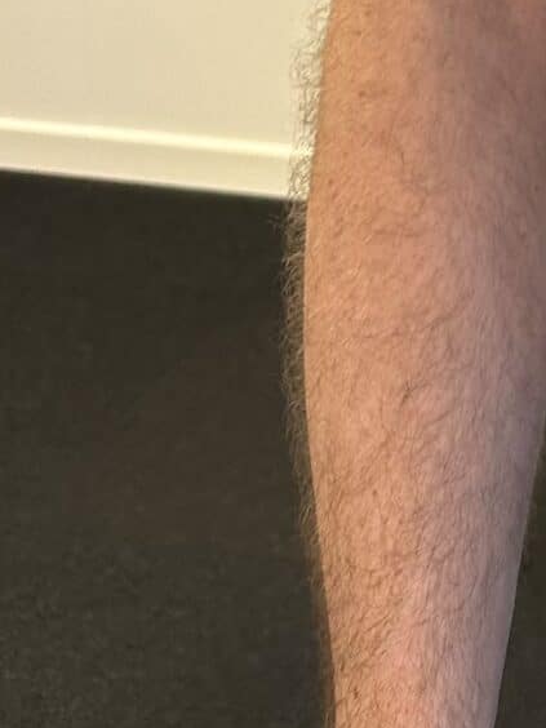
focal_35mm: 109
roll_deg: -1.3
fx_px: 2292
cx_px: 1188
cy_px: -767
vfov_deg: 14.6
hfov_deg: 11.8
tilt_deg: -4.8
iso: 125
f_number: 1.78
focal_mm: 6.86
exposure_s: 1/100
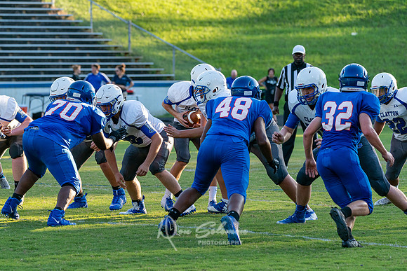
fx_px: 2652
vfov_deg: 5.9
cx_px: 163
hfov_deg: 8.8
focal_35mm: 235
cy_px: 110
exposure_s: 1/1000
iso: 800
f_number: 5.6
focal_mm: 192
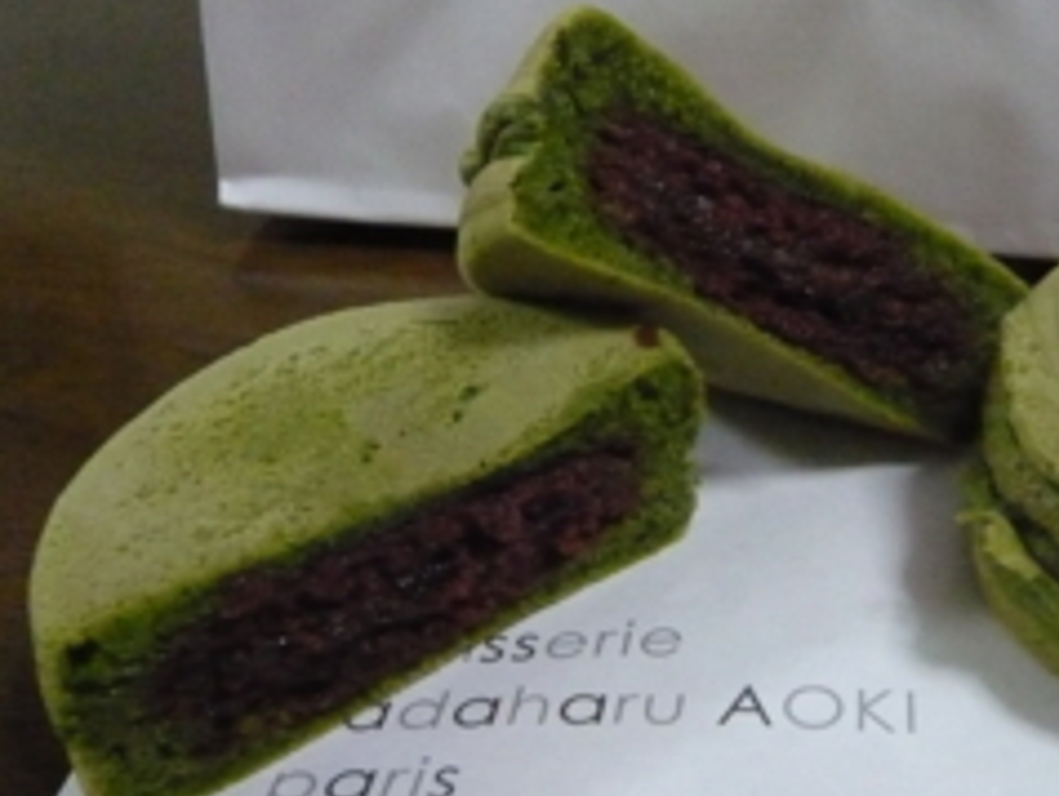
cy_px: 302
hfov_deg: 39.0
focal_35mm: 47
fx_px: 1439
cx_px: 832
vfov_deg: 30.8
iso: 800
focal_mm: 4.6
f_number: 2.8
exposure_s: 1/20
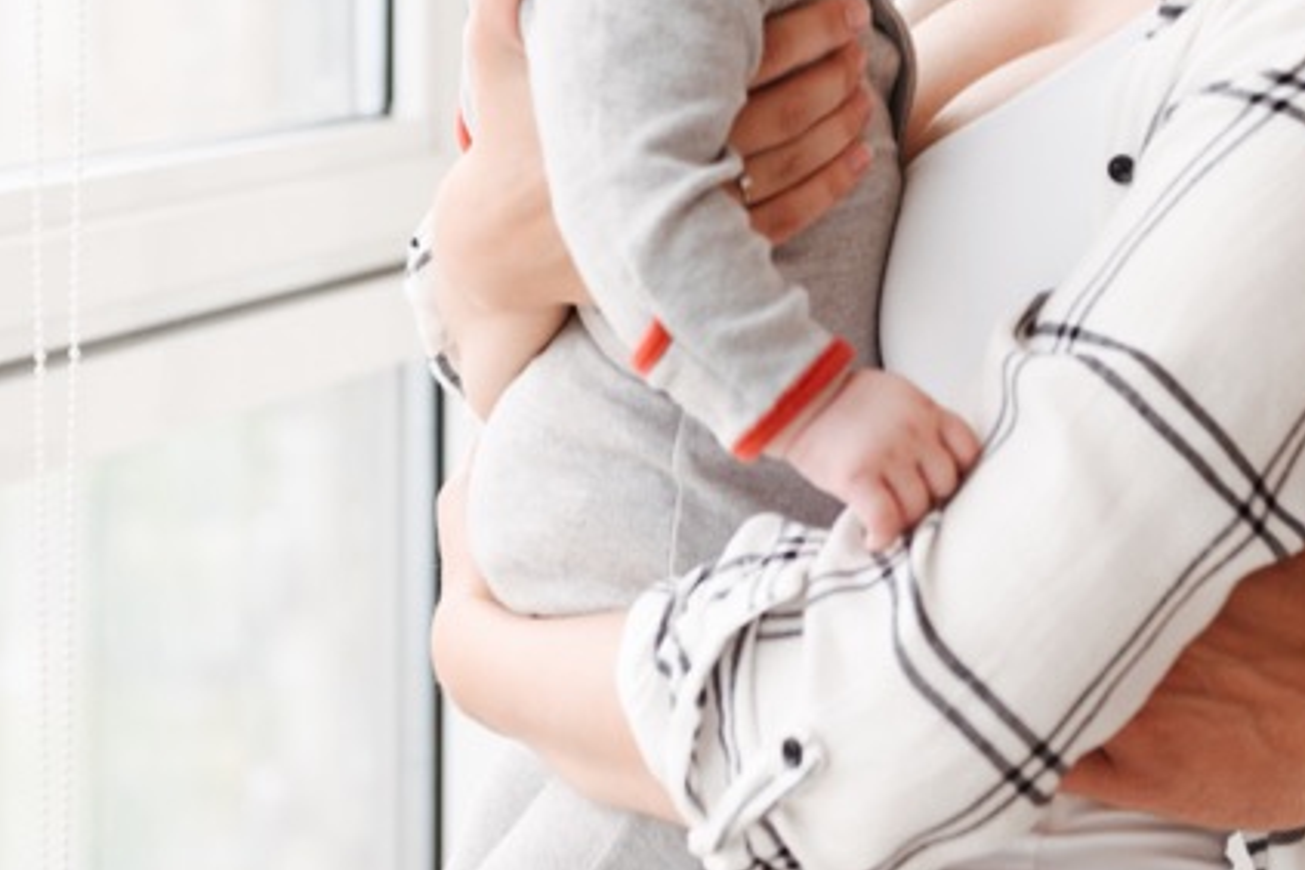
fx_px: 4458
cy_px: -97
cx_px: 870
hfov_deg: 16.6
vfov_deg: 11.0
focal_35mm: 123
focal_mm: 52
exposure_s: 1/500
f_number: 3.2
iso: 400
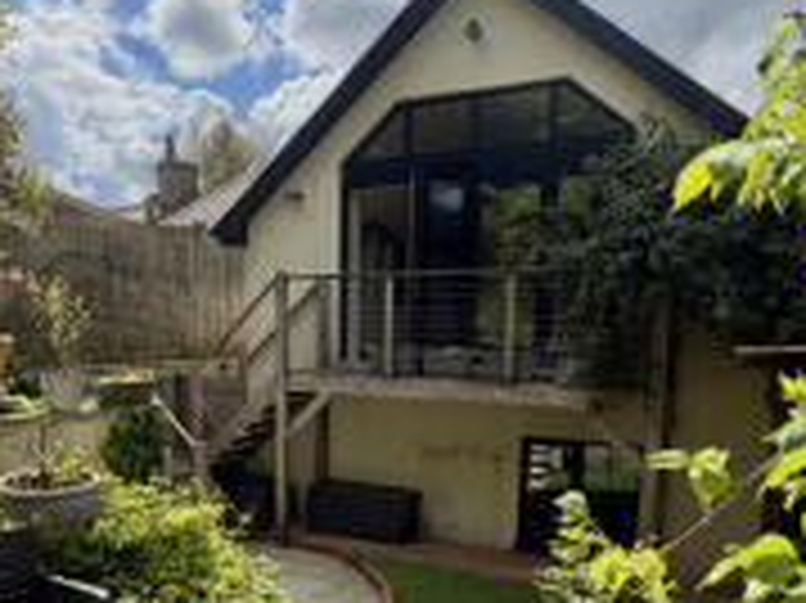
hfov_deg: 54.7
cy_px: 434
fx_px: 768
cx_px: 295
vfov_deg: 41.9
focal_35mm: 33
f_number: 2.2
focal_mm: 2.22
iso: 32
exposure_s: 1/901
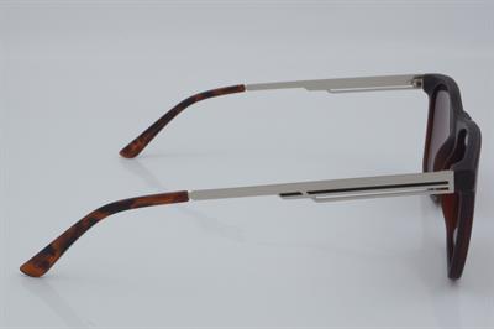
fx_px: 1028
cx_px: 247
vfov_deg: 18.2
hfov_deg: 27.0
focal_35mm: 75
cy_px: 164
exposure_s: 1/4
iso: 100
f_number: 32
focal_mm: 50
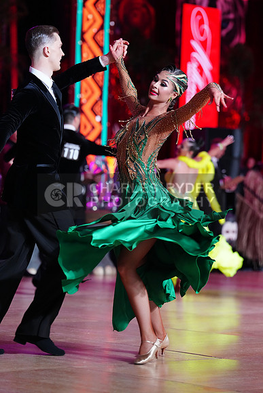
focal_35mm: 139
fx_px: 1522
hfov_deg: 9.9
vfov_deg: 14.8
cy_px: 196
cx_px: 132
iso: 4000
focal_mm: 139
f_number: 3.5
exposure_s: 1/400
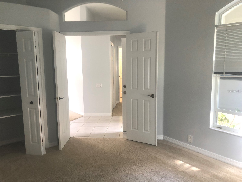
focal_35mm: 28
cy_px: 91
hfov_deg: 63.4
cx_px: 121
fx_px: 196
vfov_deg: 49.7
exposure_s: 1/15
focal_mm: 4
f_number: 1.8
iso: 50
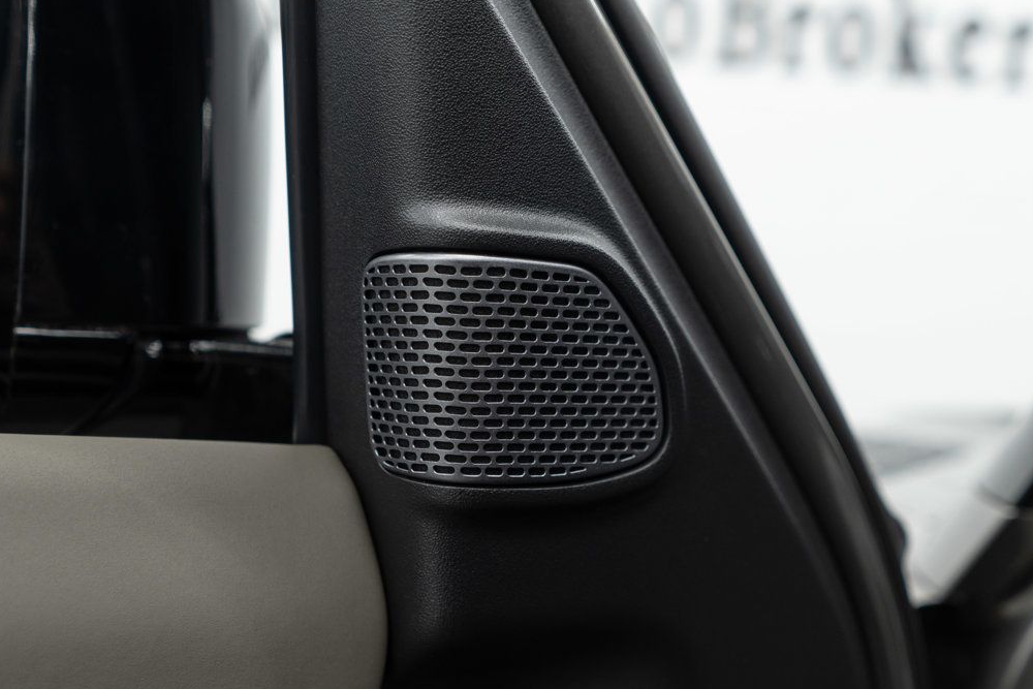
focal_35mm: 43
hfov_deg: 45.4
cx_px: 513
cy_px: 351
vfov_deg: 31.2
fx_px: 1234
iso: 400
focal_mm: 28
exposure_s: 1/50
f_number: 3.2
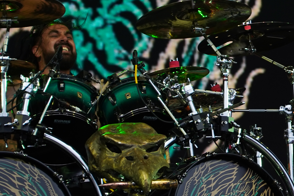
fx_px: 2188
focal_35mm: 268
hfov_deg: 7.6
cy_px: 138
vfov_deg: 5.1
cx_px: 350
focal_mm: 76
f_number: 4
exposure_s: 1/125
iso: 250
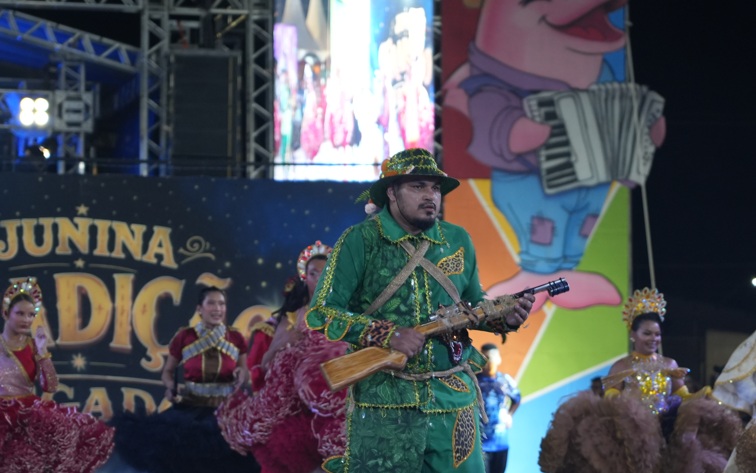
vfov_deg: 8.2
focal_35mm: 159
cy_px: 339
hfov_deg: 13.2
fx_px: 3276
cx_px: 390
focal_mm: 105
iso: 1600
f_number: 4
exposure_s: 1/125
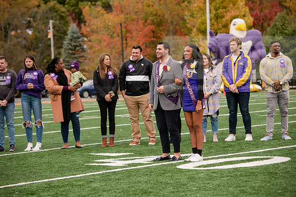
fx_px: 1077
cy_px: 98
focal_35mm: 131
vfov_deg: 10.5
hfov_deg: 15.6
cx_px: 147
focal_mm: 130
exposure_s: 1/1250
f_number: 4.5
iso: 320
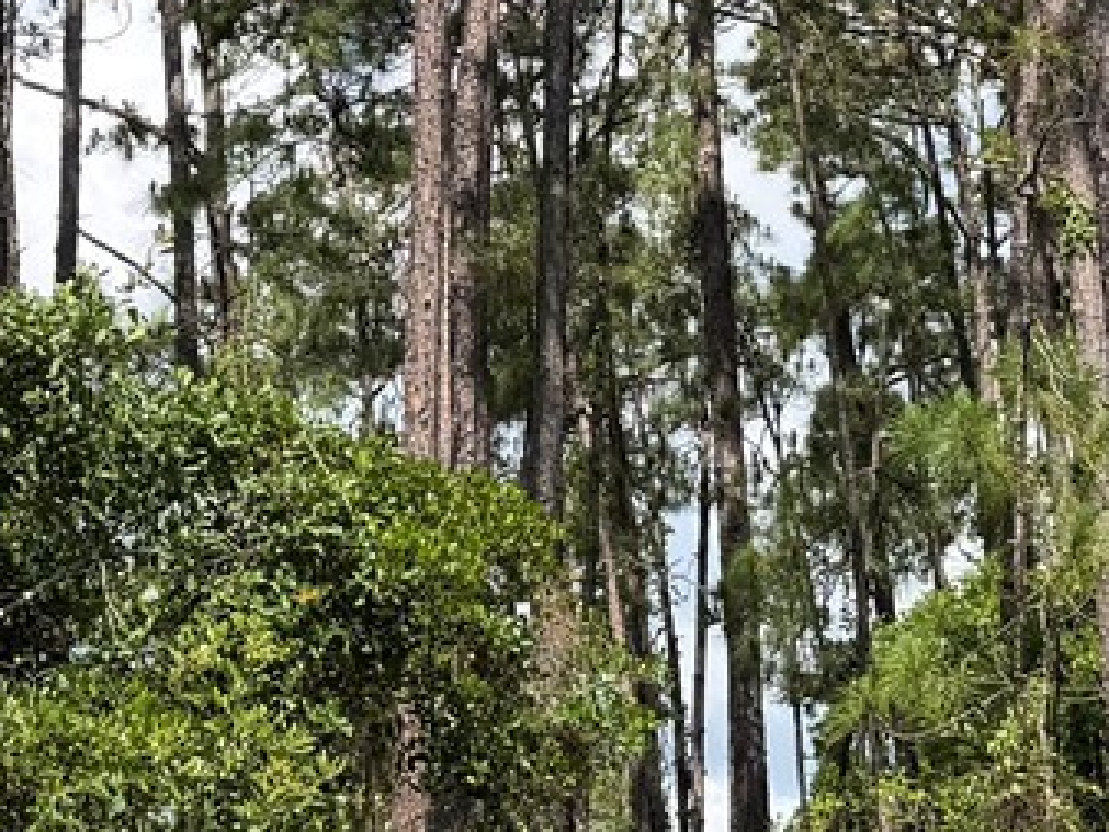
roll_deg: +2.0
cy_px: -23
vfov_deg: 12.8
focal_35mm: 114
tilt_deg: +19.2
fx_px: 3654
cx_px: 543
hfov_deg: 17.3
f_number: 1.78
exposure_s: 1/2445
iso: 80
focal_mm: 6.76
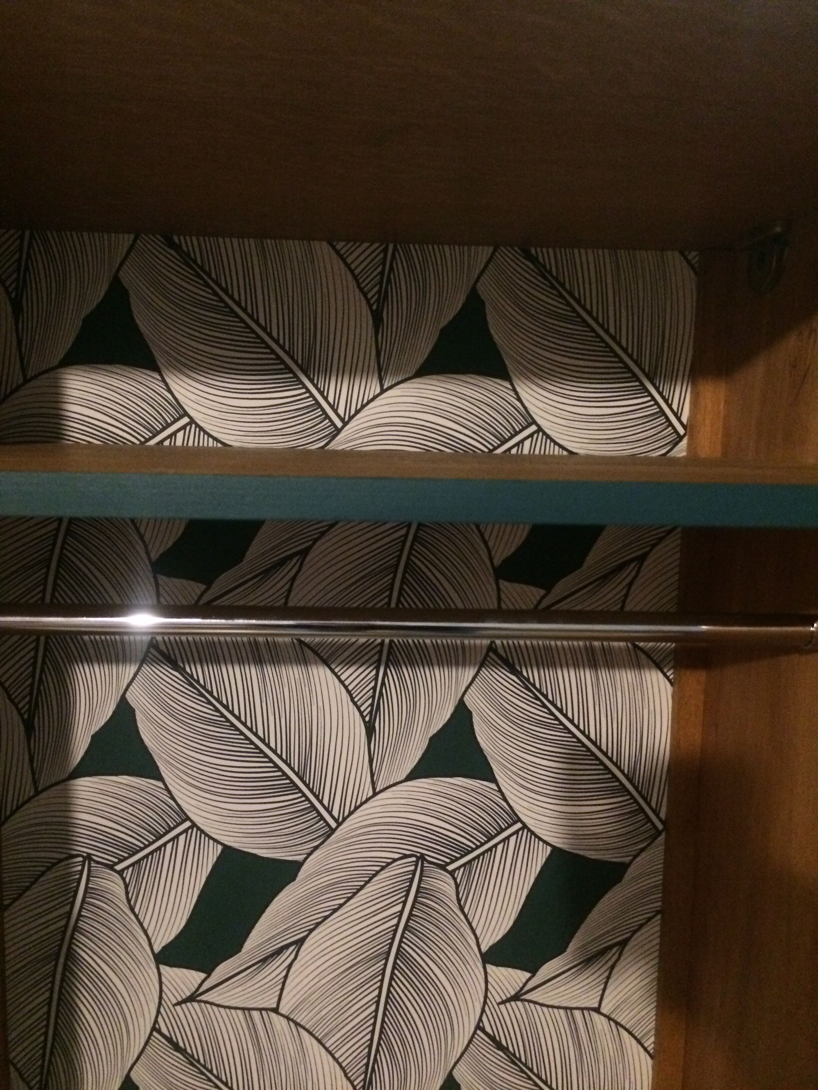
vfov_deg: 61.7
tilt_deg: -9.5
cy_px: 545
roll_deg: +0.8
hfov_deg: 48.2
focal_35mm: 29
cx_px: 409
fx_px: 914
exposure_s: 1/17
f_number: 2.2
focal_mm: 4.15
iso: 400
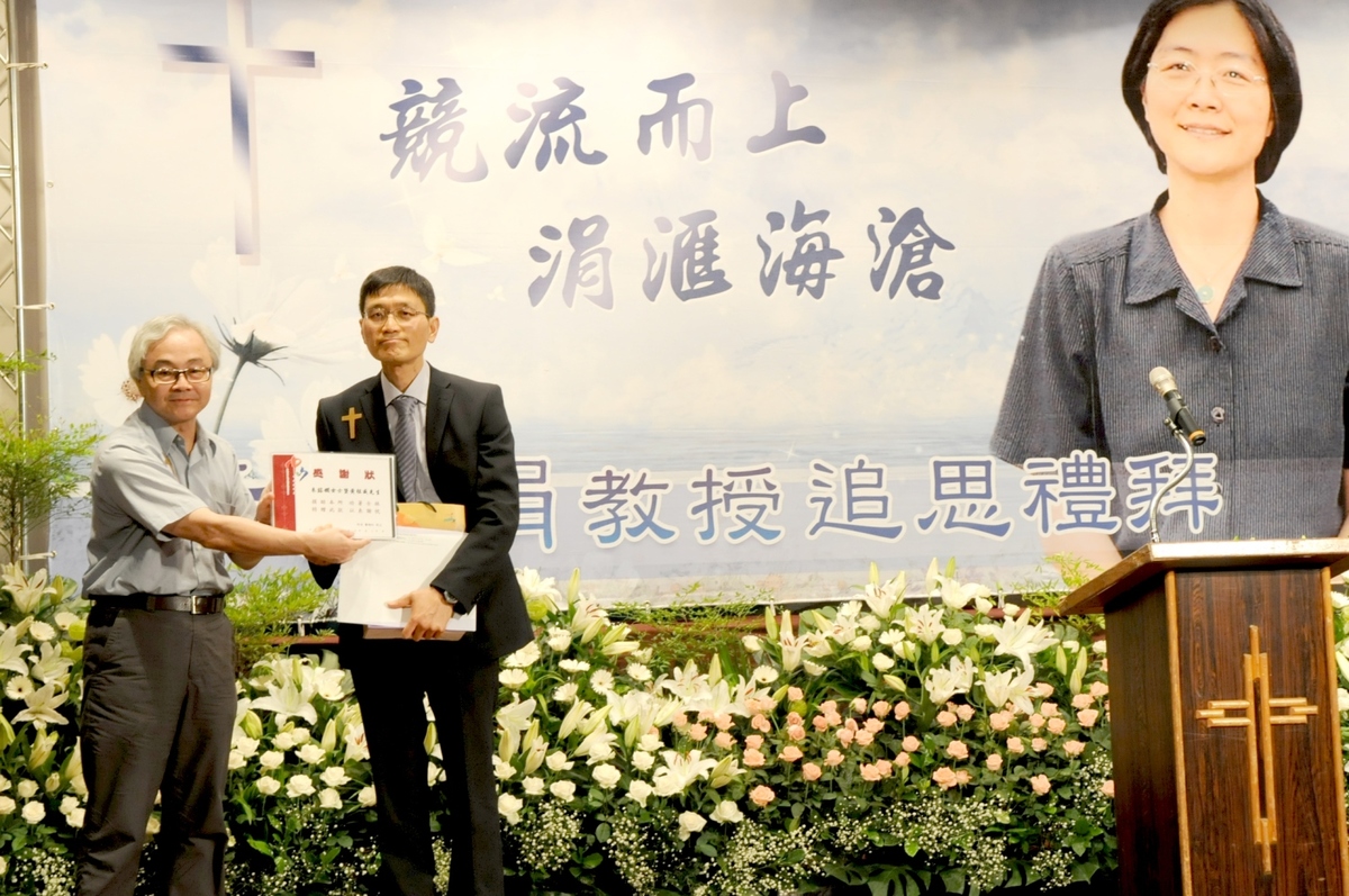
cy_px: 448
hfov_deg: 35.1
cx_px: 674
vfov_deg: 23.7
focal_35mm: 57
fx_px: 2133
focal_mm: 38
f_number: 5
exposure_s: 1/40
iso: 800
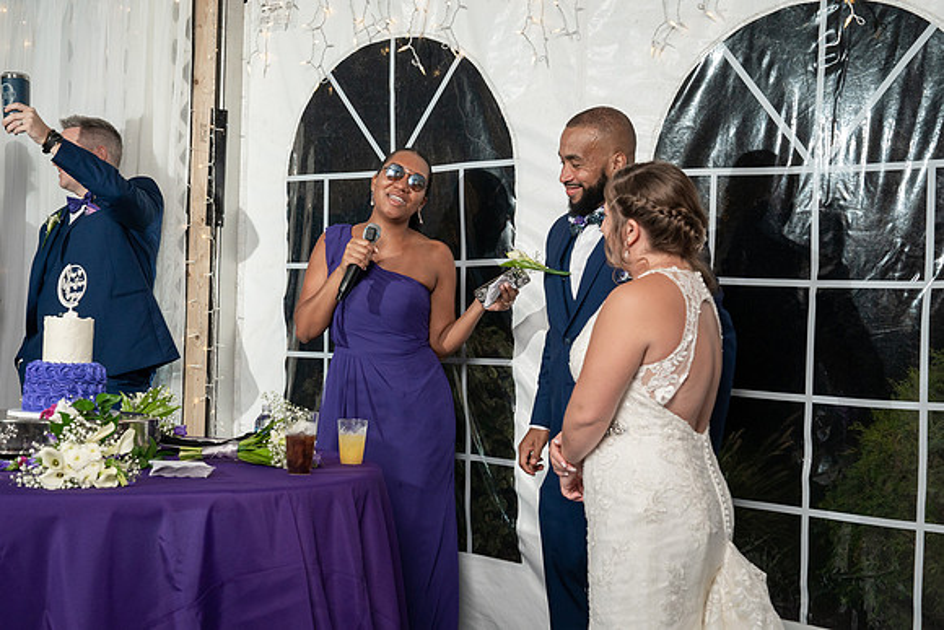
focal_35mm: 49
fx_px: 1284
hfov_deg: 40.4
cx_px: 477
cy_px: 315
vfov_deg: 27.6
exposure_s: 1/200
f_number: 5.6
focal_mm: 48
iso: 1600
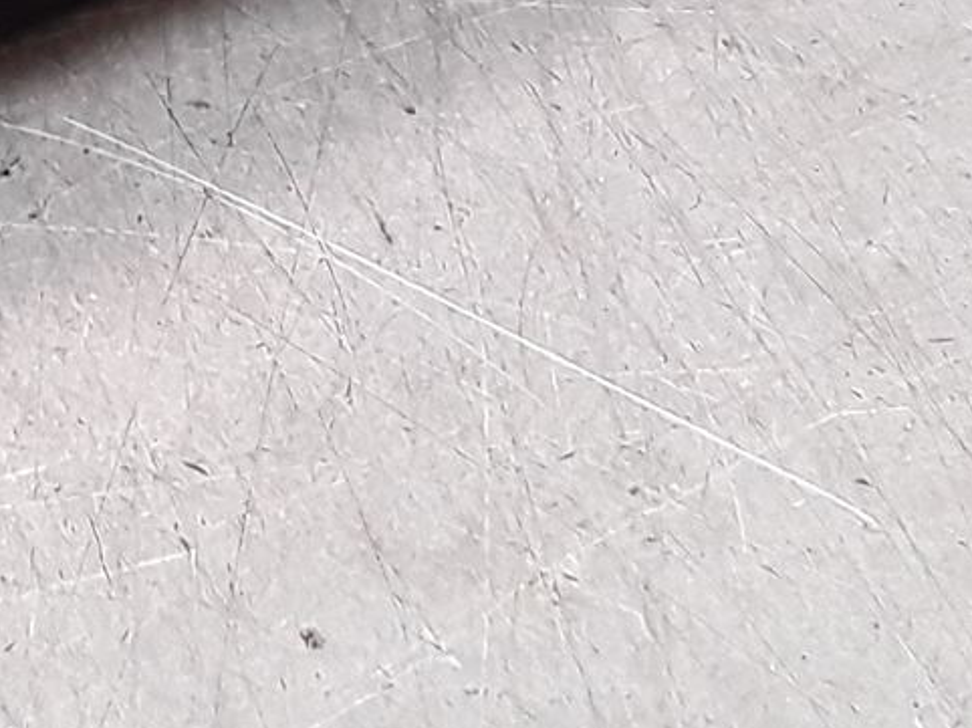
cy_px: -712
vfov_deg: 11.3
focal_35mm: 119
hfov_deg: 16.0
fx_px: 3340
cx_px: -133
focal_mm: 2.91
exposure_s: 1/100
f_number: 1.9
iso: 100
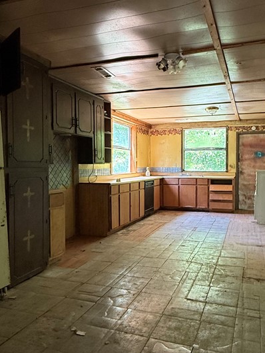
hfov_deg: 50.8
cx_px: 165
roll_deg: -0.1
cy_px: 181
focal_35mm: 27
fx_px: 276
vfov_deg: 65.3
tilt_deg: -3.3
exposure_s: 1/99
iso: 320
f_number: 2.2
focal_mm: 2.22
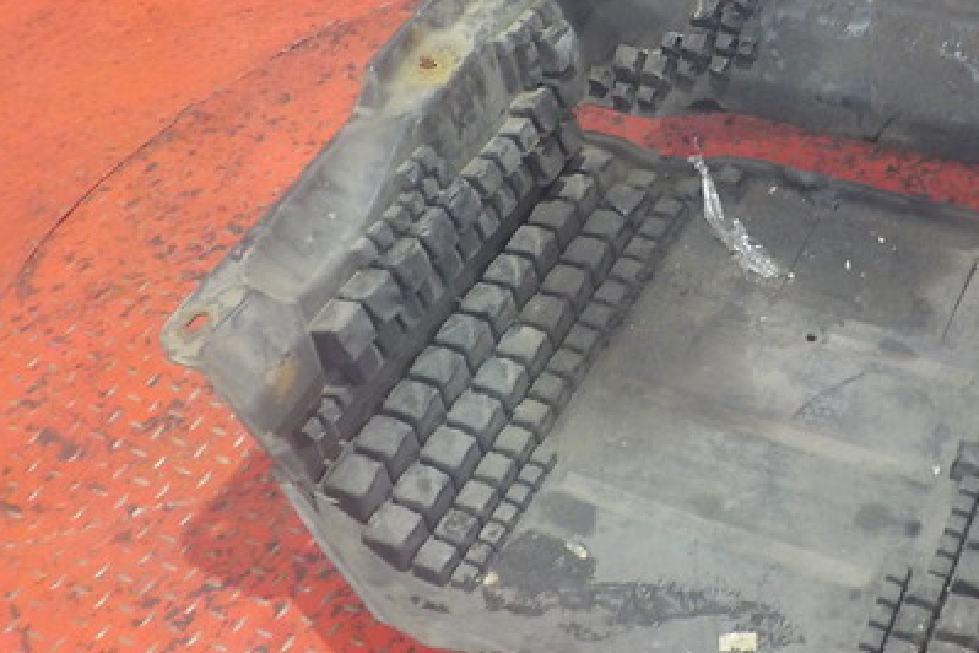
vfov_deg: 27.0
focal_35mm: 50
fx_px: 1360
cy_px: 297
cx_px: 743
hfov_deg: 38.5
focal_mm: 4.1
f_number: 3.3
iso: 400
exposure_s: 1/10
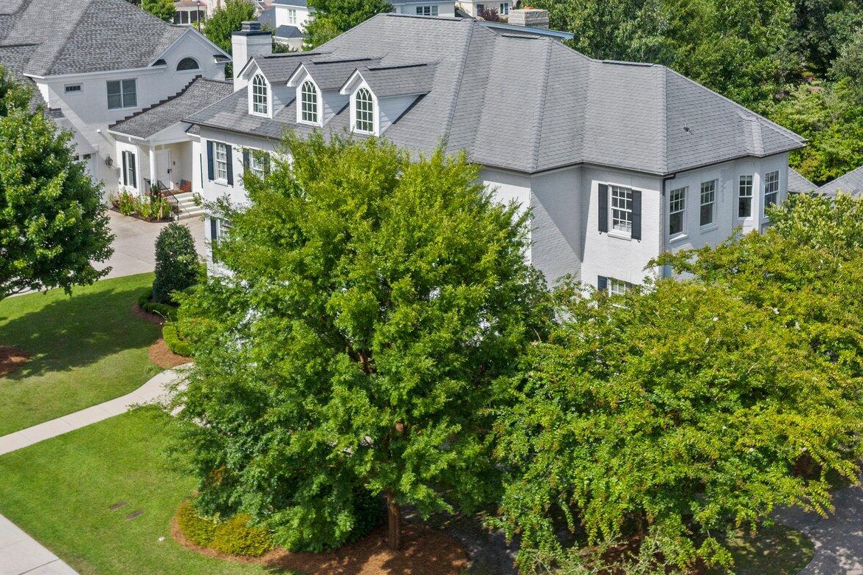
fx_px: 1174
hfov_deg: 40.1
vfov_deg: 27.1
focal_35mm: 49
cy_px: 138
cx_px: 541
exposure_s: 1/2000
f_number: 4.5
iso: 100
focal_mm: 10.26
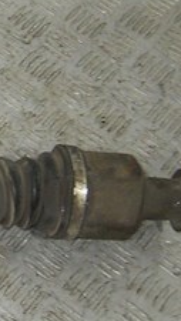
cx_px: -241
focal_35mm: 127
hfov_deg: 8.8
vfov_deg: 16.8
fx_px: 1081
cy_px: 106
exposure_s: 1/30
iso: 160
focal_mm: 6.72
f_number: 3.1
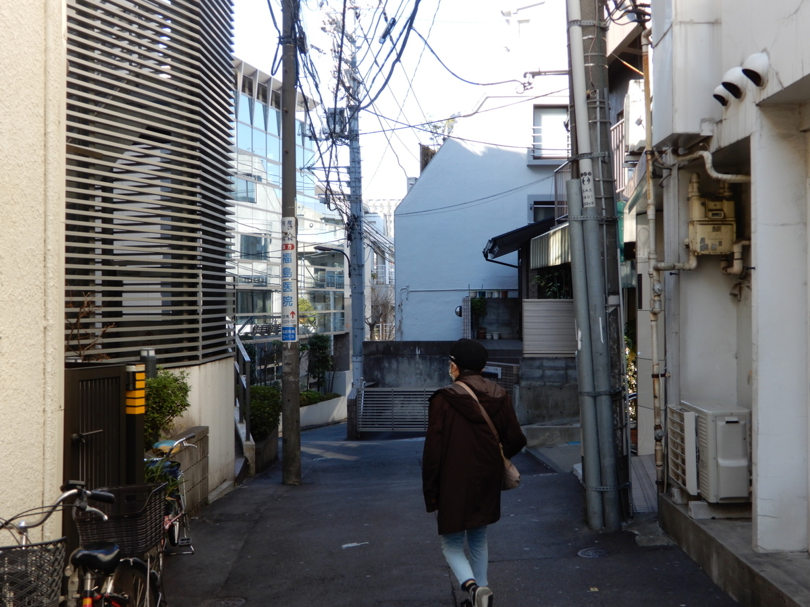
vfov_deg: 32.2
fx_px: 1053
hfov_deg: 42.1
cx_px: 405
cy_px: 304
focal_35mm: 45
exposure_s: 1/125
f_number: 4
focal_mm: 8
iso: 80
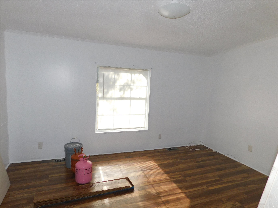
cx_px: 139
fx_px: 185
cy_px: 104
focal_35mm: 23
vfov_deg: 58.9
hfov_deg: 73.9
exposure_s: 1/400
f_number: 3
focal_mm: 4
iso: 125
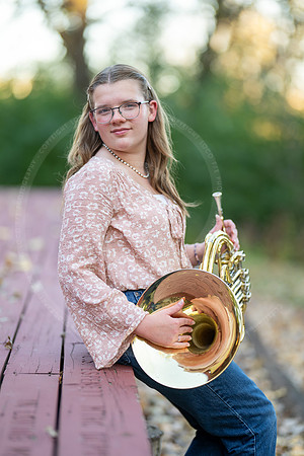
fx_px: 1077
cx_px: 152
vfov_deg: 23.9
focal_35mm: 85
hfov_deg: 16.1
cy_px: 228
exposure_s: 1/500
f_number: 1.2
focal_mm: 85
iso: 160
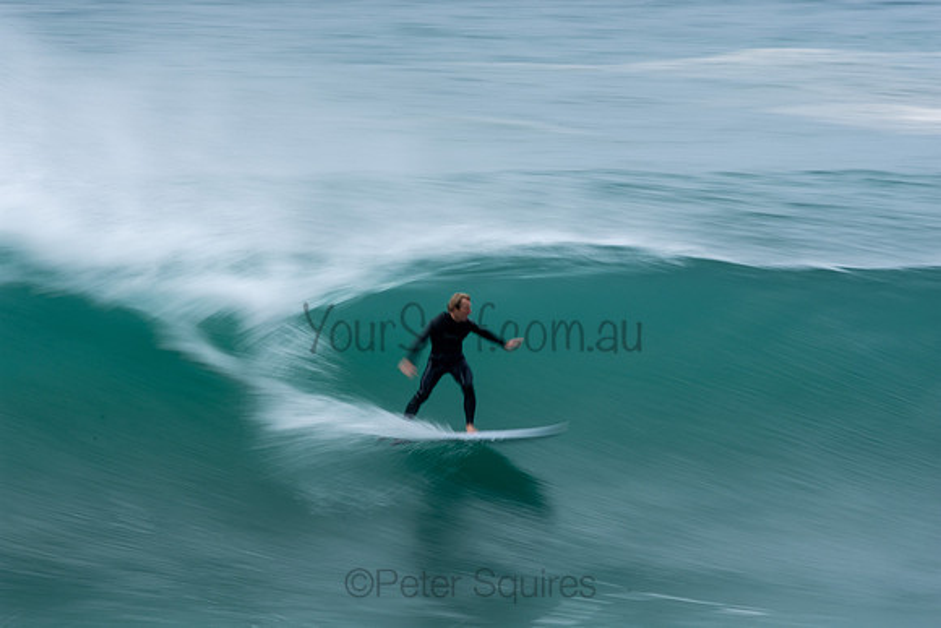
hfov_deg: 2.7
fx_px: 19608
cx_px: 470
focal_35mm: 750
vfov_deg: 1.8
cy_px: 314
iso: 100
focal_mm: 500
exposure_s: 1/20
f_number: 22
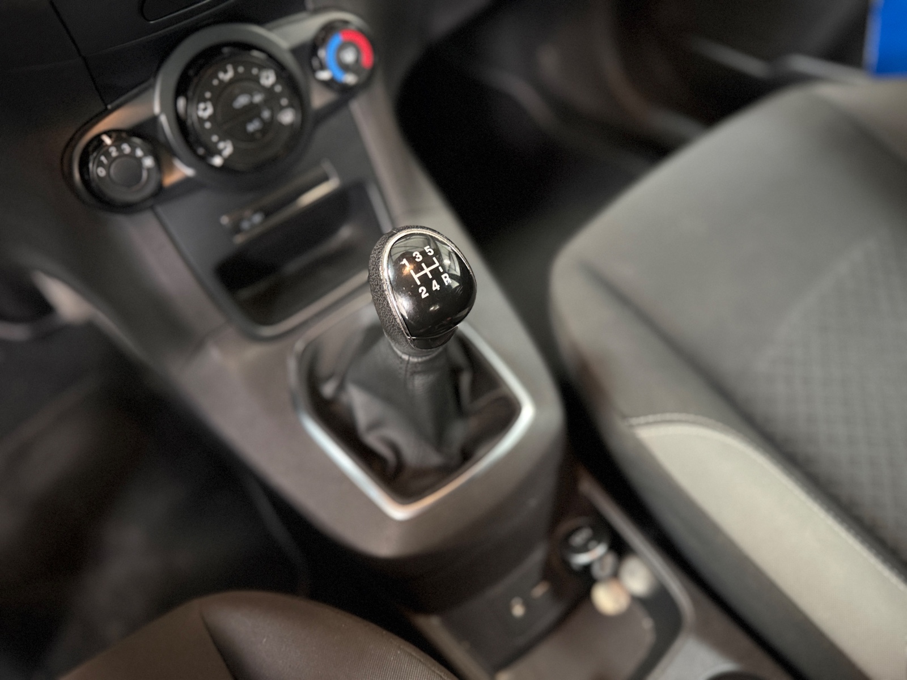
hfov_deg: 71.6
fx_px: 629
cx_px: 454
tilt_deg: -54.6
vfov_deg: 56.8
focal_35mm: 24
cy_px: 340
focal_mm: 6.76
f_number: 1.78
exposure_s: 1/25
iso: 800
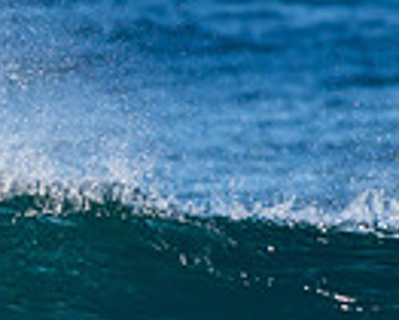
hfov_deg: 0.6
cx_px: -207
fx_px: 36895
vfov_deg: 0.5
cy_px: 517
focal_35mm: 3122
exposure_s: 1/1250
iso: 450
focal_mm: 500
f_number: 5.6
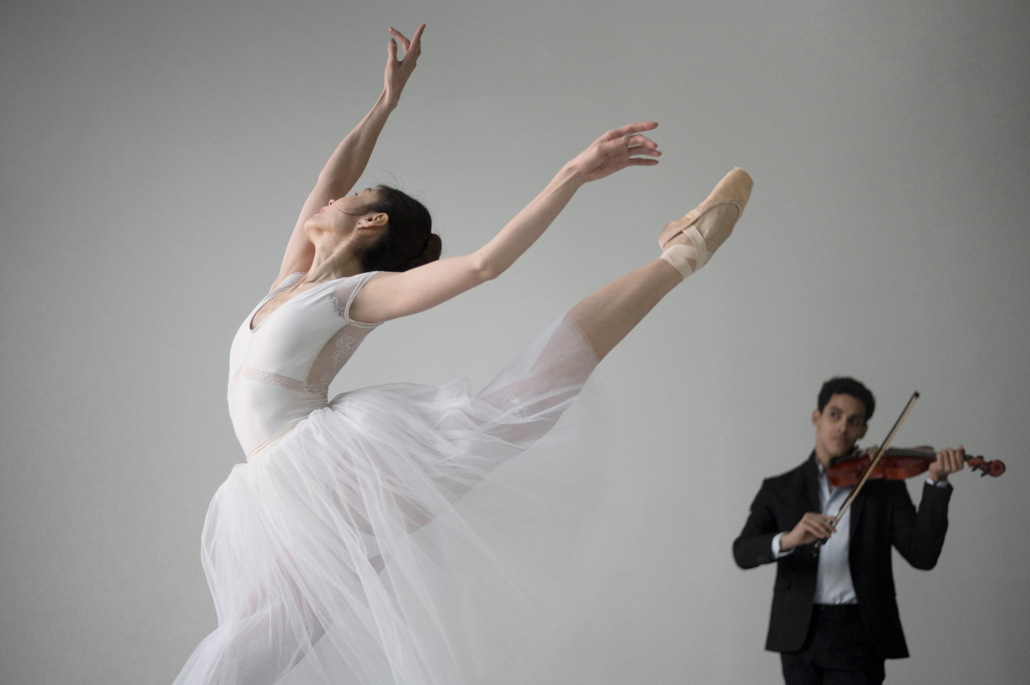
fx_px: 1429
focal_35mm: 50
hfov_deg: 39.6
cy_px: 342
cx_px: 515
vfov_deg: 27.0
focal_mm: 50
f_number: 1.8
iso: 800
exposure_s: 1/640
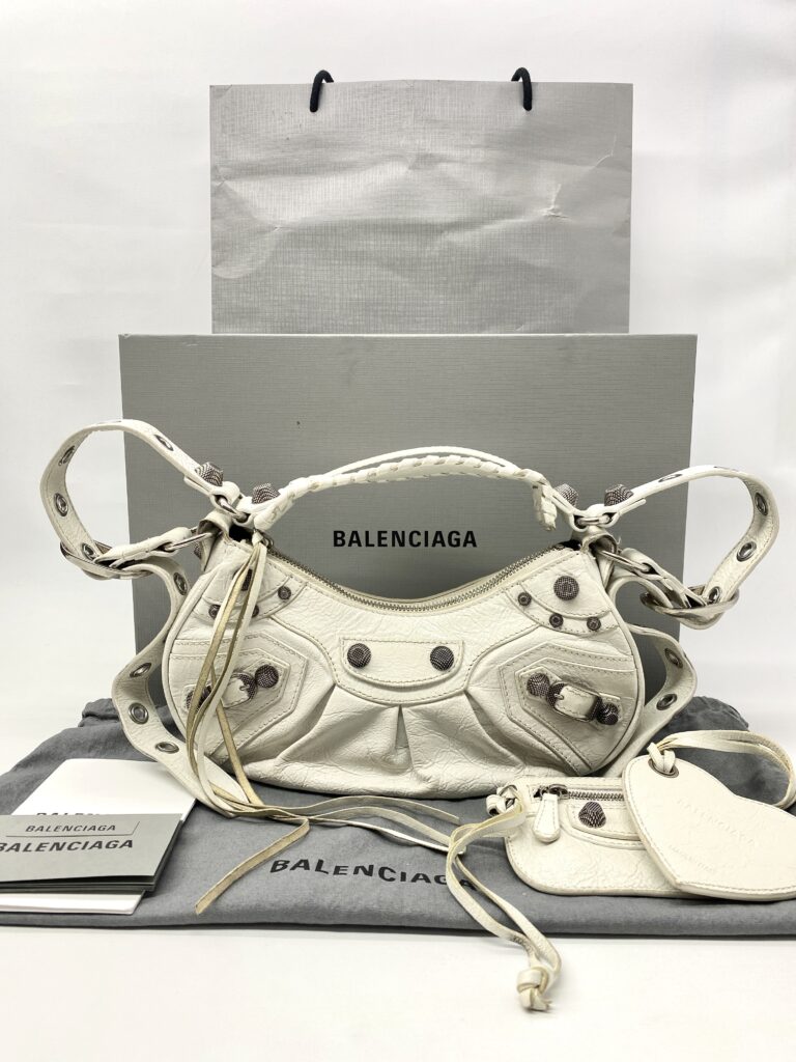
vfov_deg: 67.3
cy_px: 531
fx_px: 797
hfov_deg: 53.1
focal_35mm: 26
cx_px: 398
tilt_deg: -6.2
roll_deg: -0.4
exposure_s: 1/100
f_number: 1.8
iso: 40
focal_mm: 4.25
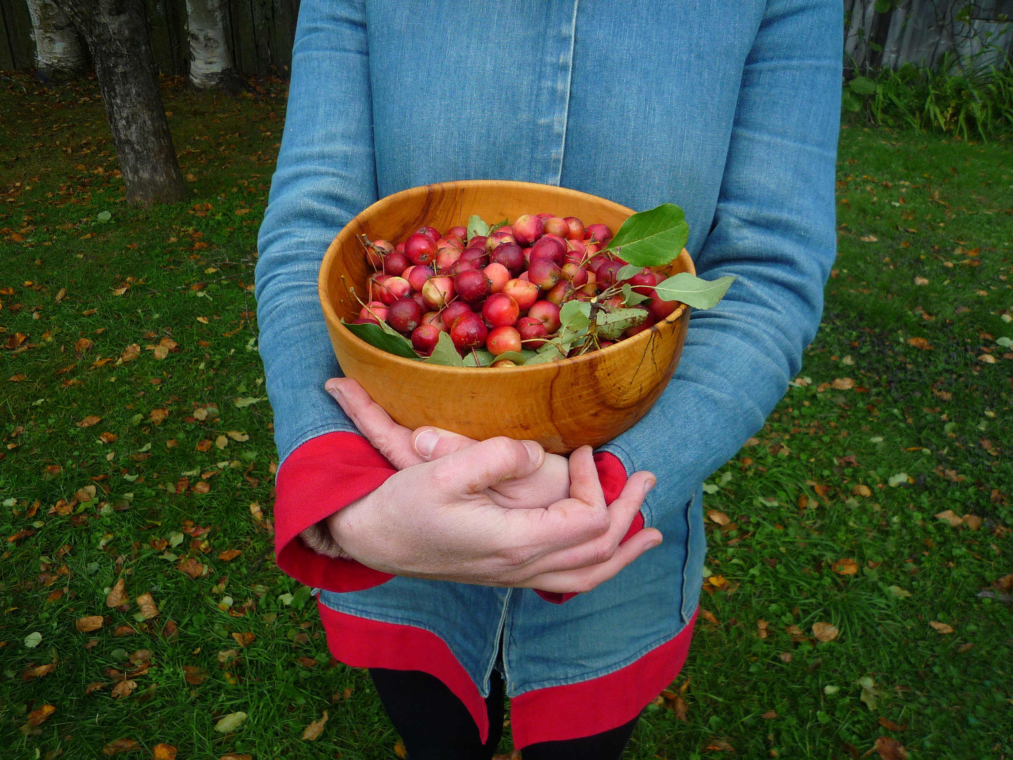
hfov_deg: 69.4
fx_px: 732
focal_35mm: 25
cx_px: 506
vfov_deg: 54.9
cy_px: 380
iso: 100
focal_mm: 4.4
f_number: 2.8
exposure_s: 1/320
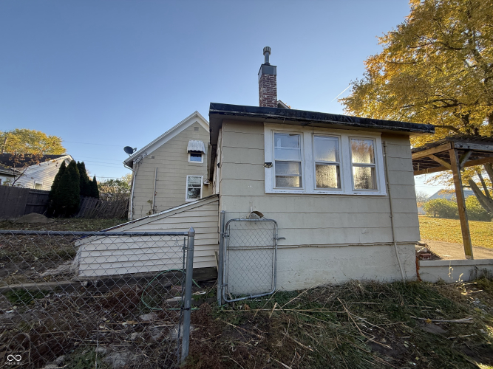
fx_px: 199
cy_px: 184
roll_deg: -0.1
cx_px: 246
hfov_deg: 102.1
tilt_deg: +6.0
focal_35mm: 14
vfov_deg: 85.7
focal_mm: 2.22
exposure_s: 1/282
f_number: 2.2
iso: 50
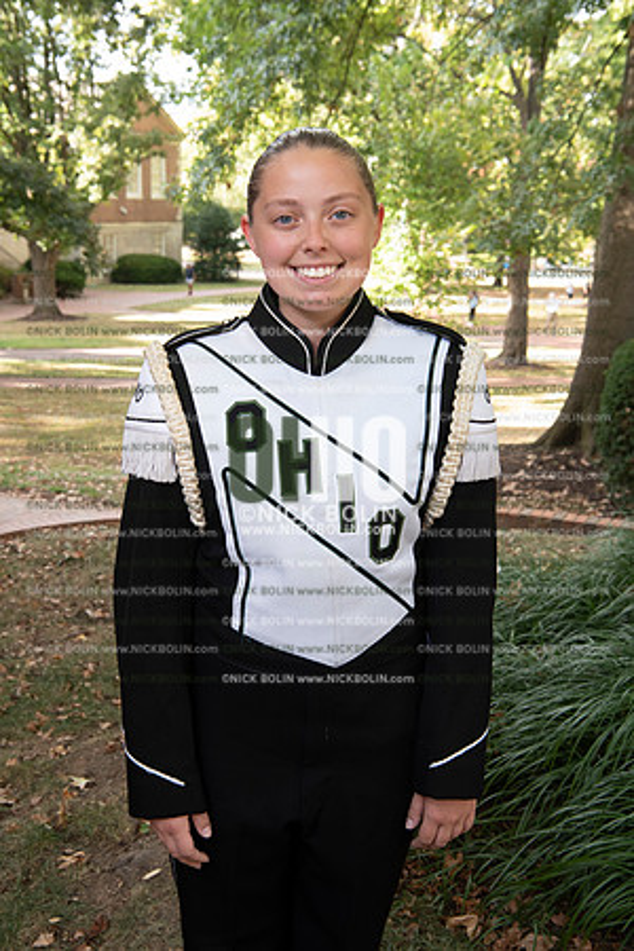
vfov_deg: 41.1
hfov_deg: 28.1
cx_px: 317
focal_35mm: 48
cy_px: 476
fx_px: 1268
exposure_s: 1/100
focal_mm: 48
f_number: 8
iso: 800
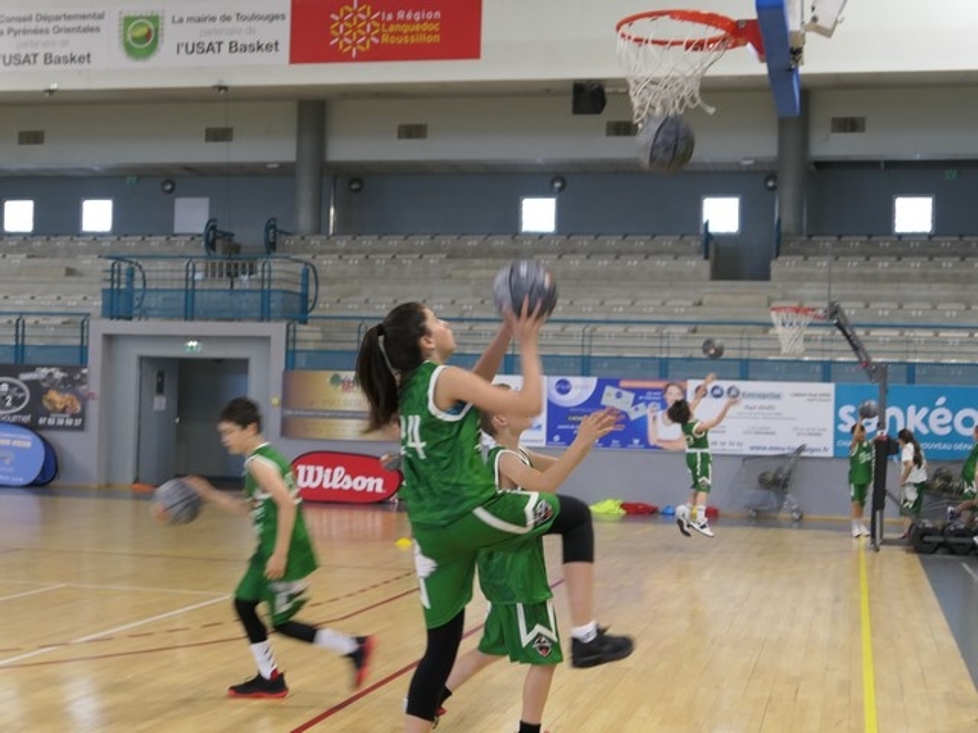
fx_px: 1526
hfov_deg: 35.5
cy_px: 366
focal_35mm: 54
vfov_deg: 27.0
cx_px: 489
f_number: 2.8
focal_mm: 18.3
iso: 800
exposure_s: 1/100
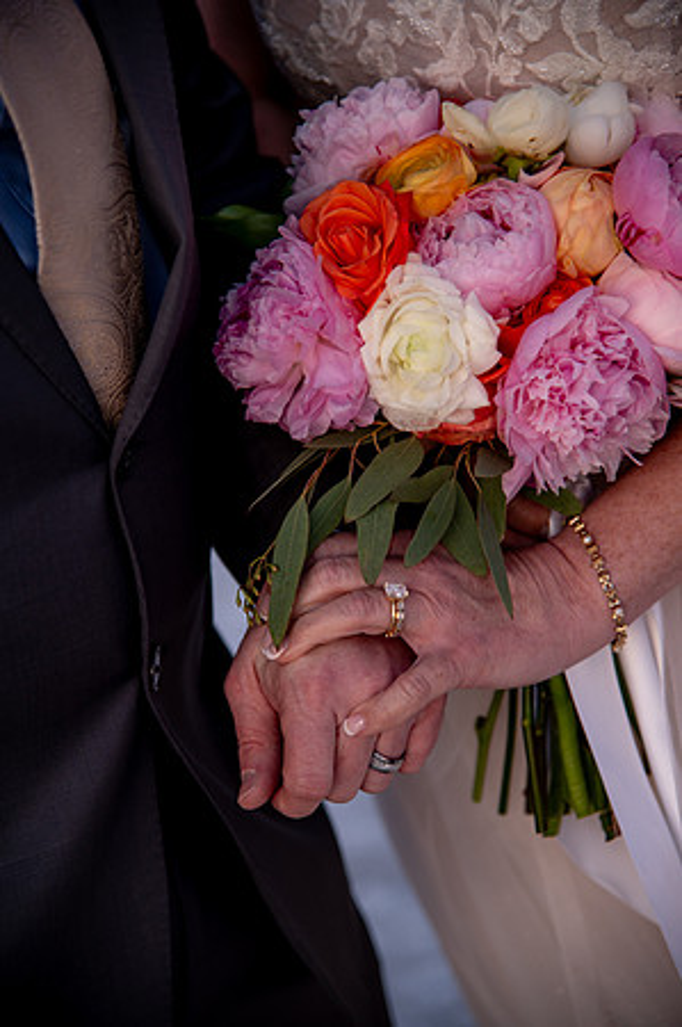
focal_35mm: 95
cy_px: 514
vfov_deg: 21.5
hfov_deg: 14.4
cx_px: 341
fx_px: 2706
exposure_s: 1/125
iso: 200
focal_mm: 95
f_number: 4
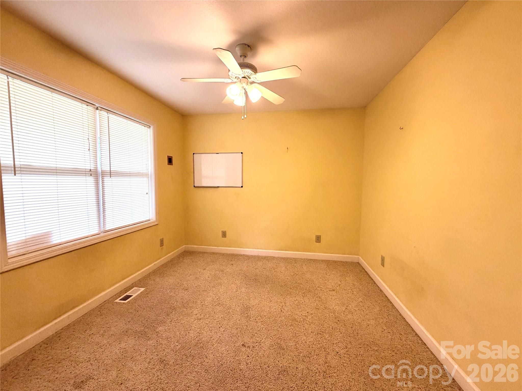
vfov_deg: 85.7
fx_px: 211
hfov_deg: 102.1
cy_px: 196
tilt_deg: -3.5
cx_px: 261
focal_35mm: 14
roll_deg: -0.8
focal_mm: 2.22
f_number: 2.2
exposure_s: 1/120
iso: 200
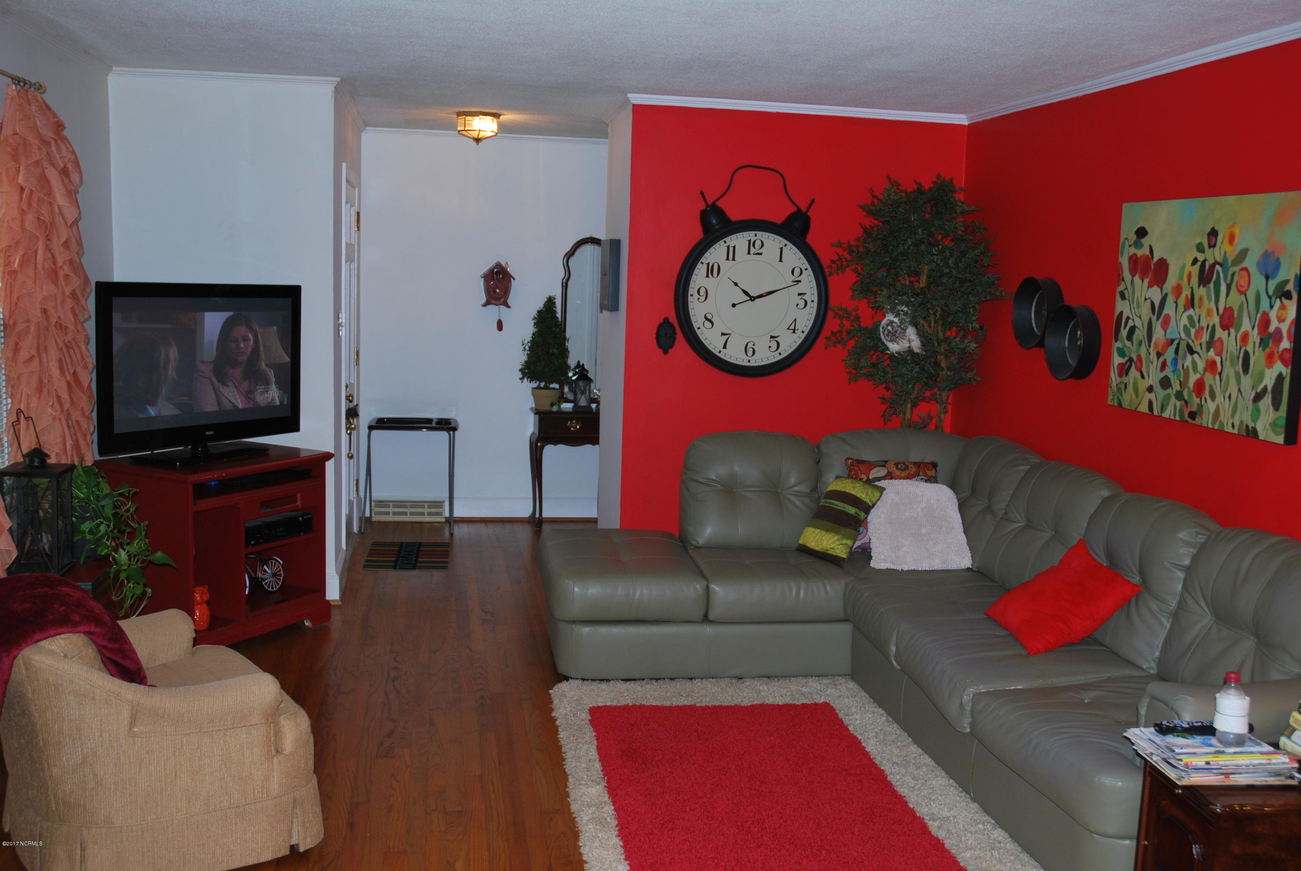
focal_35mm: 36
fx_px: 1303
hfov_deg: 53.1
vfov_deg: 37.0
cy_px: 436
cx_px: 650
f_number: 3.8
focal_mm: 24
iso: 200
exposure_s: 1/60
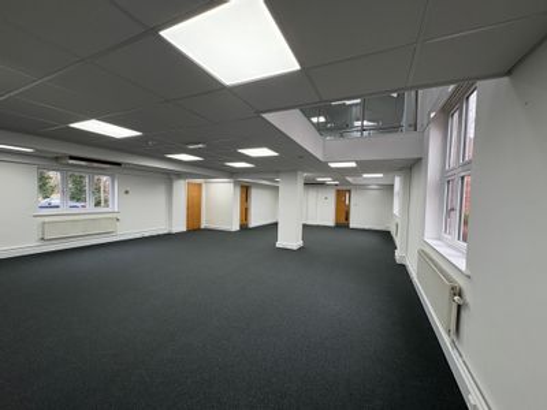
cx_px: 274
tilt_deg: -1.4
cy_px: 205
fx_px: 221
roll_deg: -2.0
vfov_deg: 85.7
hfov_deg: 102.1
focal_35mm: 14
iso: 125
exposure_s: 1/121
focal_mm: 2.22
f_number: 2.2
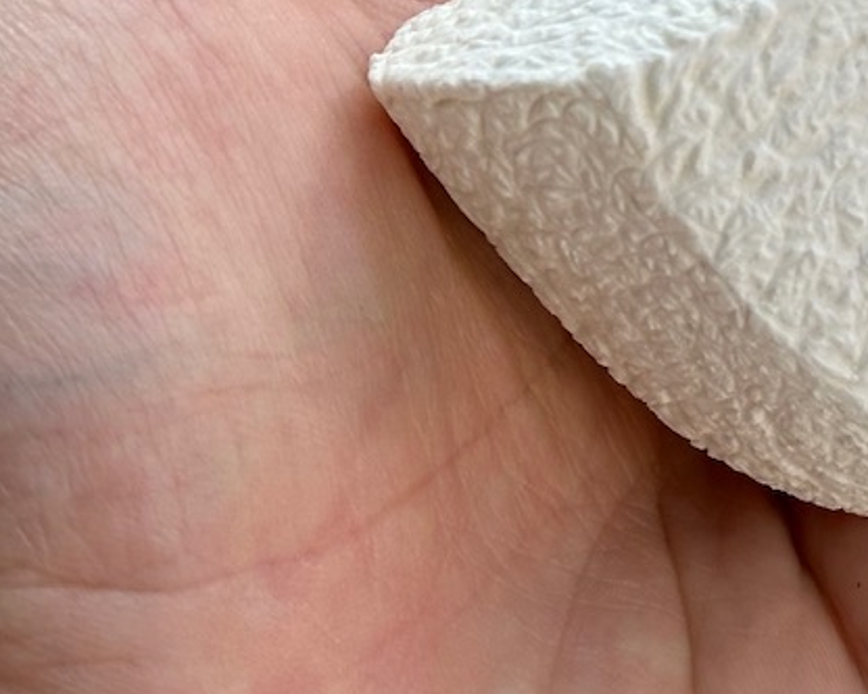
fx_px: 3700
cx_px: 1246
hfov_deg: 12.8
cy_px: -269
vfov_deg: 10.4
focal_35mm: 144
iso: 64
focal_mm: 6.86
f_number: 1.78
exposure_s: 1/980
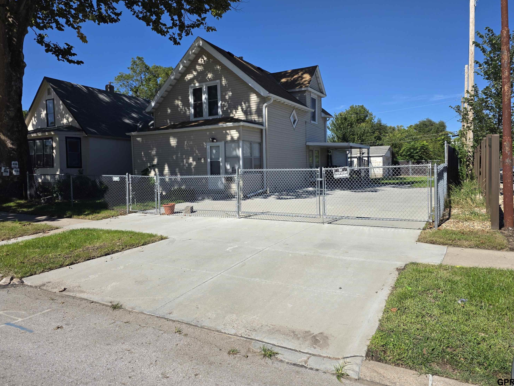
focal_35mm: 24
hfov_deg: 71.6
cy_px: 186
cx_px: 267
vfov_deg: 56.8
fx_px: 356
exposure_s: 1/6809
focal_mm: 6.3
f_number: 1.7
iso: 80
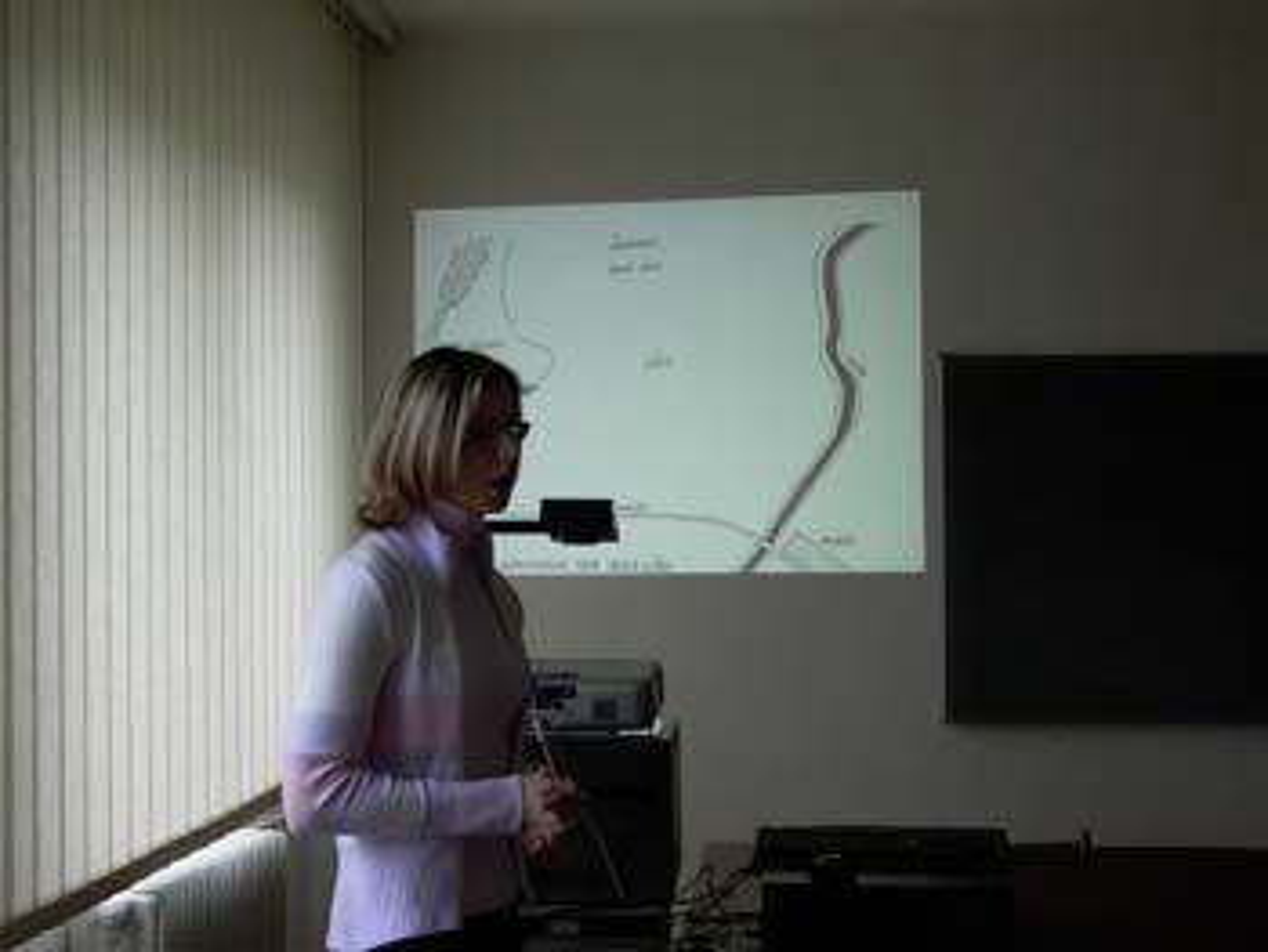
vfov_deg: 30.3
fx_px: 1759
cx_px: 634
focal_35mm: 48
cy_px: 476
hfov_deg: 39.6
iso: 100
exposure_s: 1/140
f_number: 2.48
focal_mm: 10.05
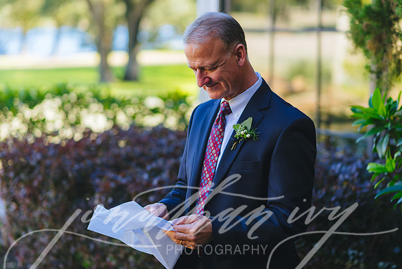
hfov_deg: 22.1
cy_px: 123
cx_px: 218
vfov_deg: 14.8
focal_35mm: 92
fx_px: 1030
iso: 200
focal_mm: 85
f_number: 2.2
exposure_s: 1/640
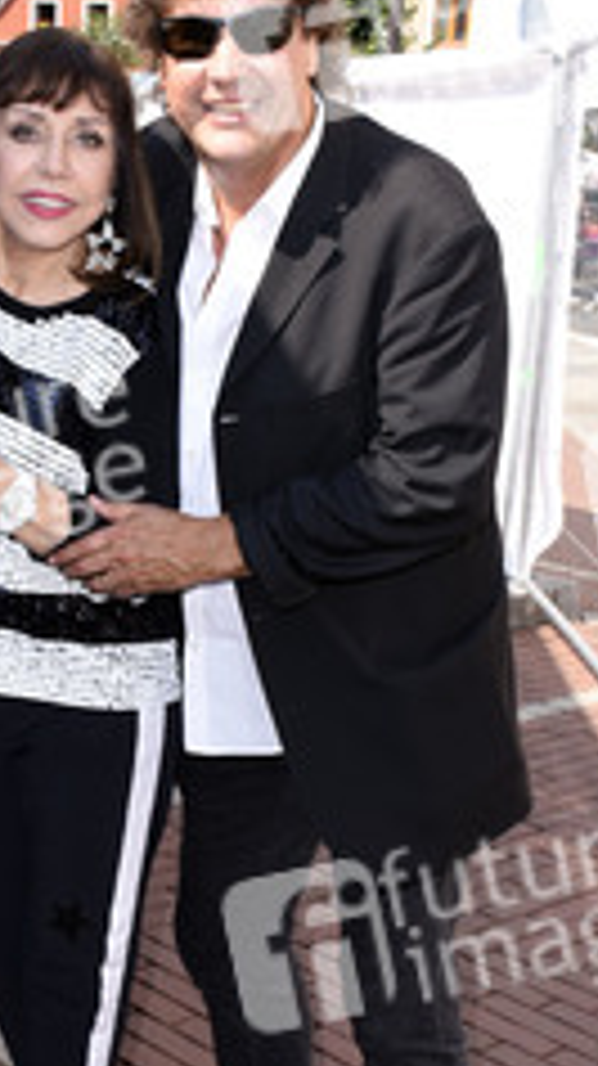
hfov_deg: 19.3
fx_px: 1719
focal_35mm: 61
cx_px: 45
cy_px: 702
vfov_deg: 34.2
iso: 100
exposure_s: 1/160
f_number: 6.3
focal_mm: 23
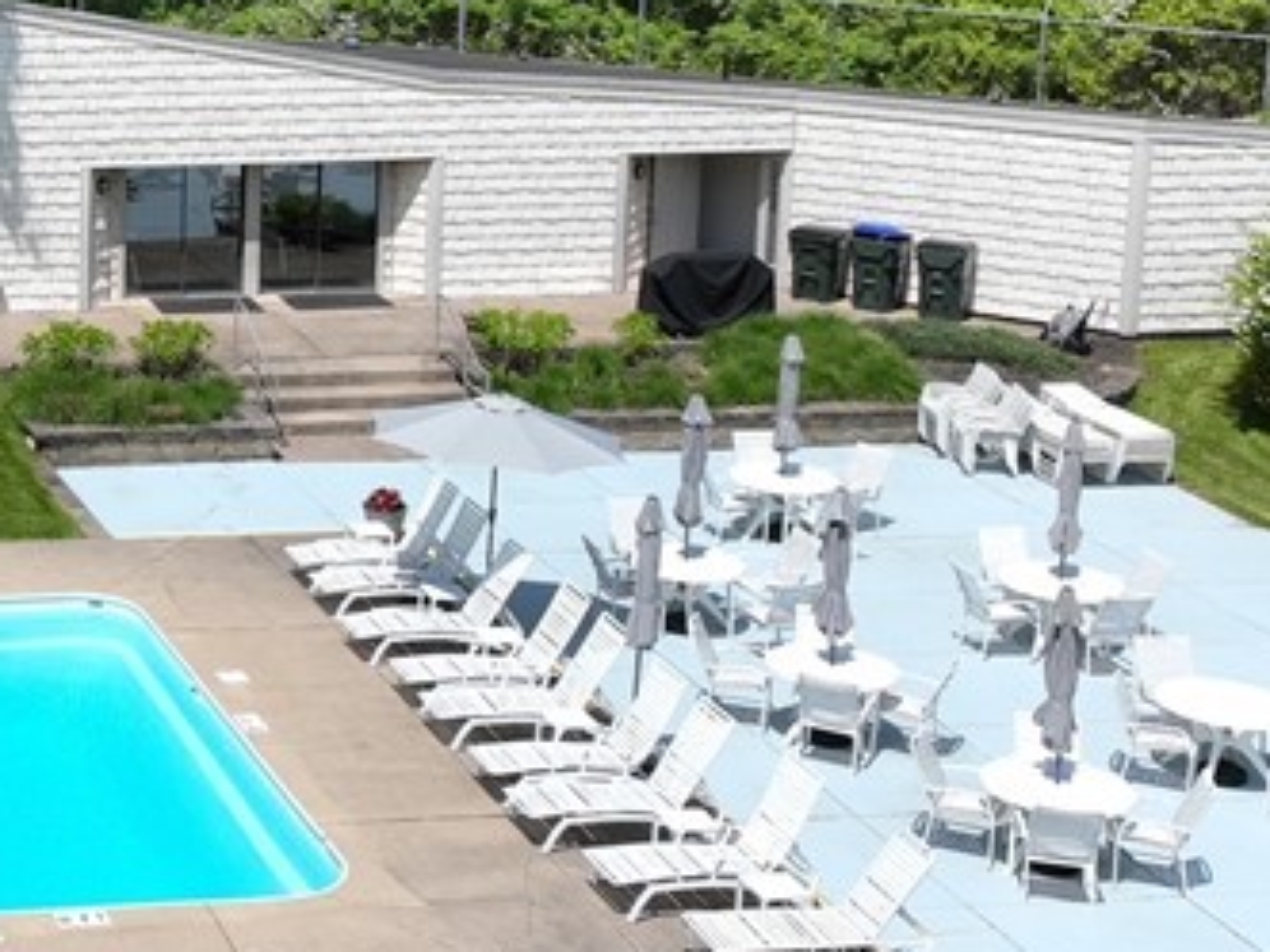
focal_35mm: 74
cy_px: 109
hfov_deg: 24.0
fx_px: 2715
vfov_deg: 19.6
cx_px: -245
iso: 150
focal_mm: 12.29
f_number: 2.8
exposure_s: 1/2500
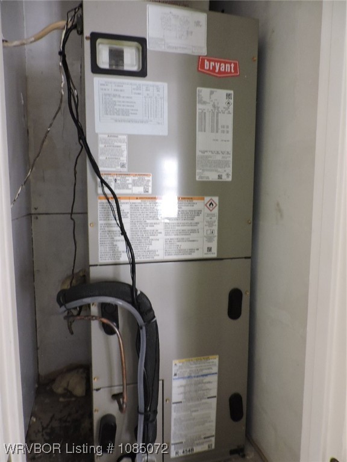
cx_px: 174
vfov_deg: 71.6
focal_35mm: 24
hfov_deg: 56.8
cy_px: 231
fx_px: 321
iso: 400
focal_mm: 4.3
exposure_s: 1/13
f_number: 3
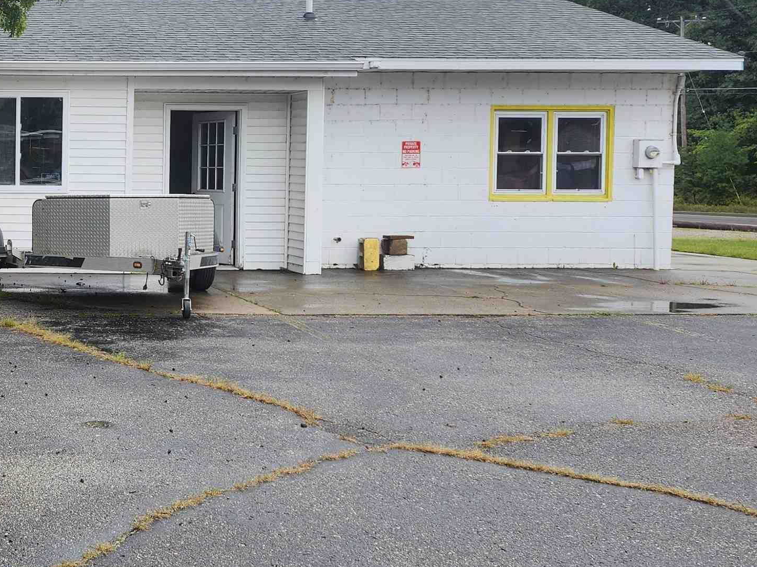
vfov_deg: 29.6
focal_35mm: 49
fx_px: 1071
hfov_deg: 34.7
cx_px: -30
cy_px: 212
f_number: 1.8
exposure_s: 1/631
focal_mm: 5.54
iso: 25
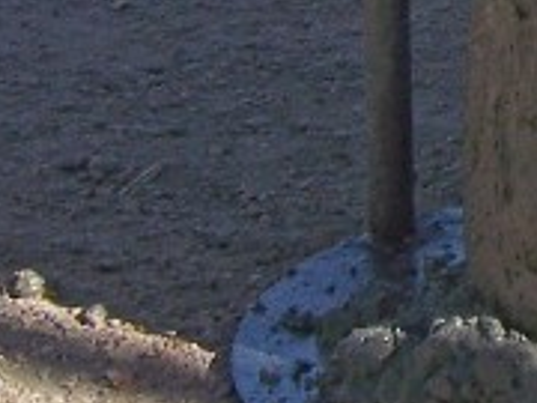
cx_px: 877
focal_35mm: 205
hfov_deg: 9.3
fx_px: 3180
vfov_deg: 7.0
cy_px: -385
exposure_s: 1/400
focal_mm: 6.2
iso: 80
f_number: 4.5
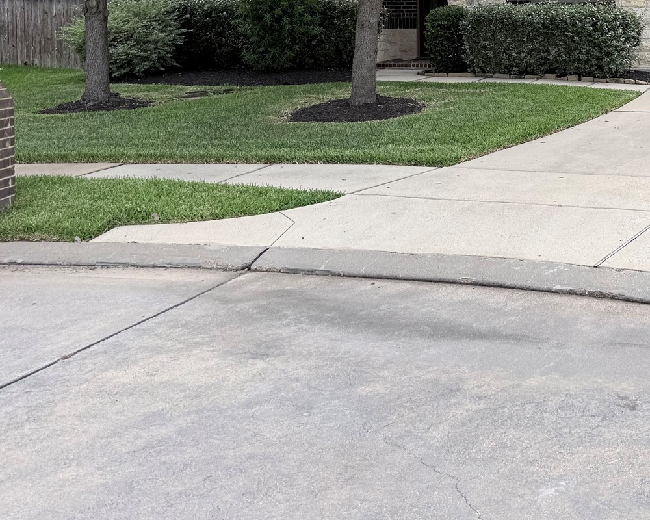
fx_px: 923
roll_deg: -0.1
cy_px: 34
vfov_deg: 29.9
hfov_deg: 37.2
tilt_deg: -0.7
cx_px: 537
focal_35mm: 48
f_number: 1.78
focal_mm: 6.76
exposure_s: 1/1949
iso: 80
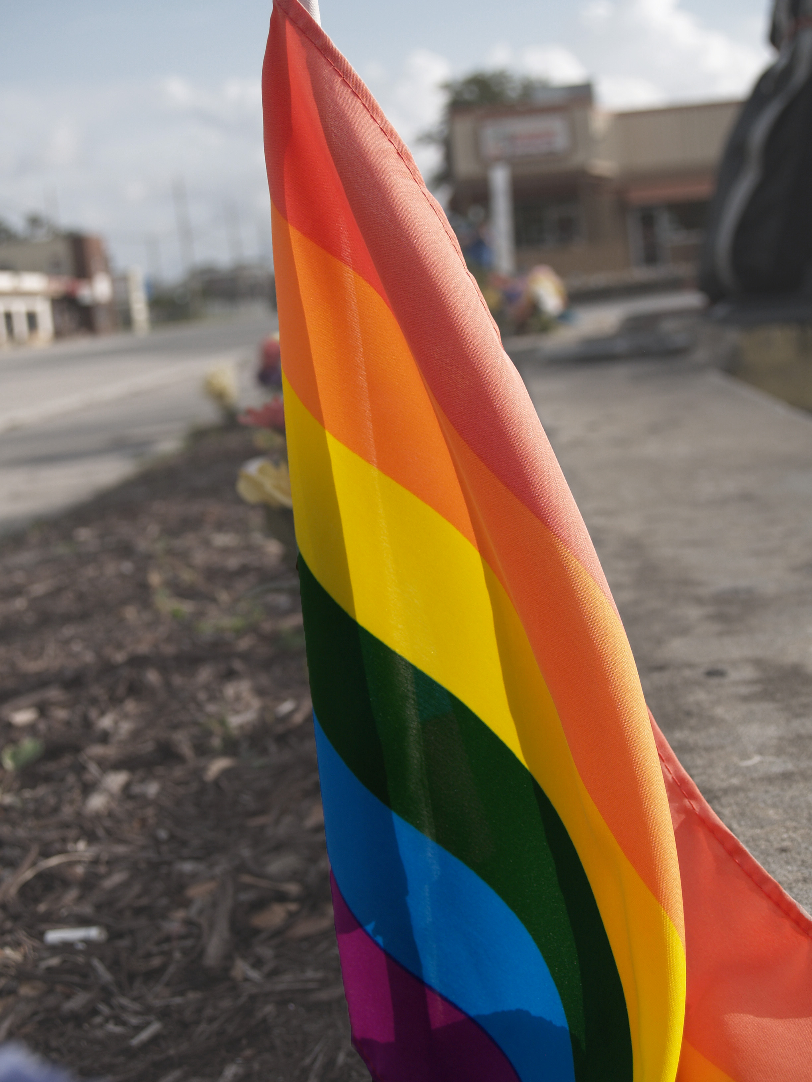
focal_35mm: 56
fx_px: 1751
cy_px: 541
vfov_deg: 34.3
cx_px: 406
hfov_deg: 26.1
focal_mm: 28
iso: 100
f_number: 5
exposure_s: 1/500
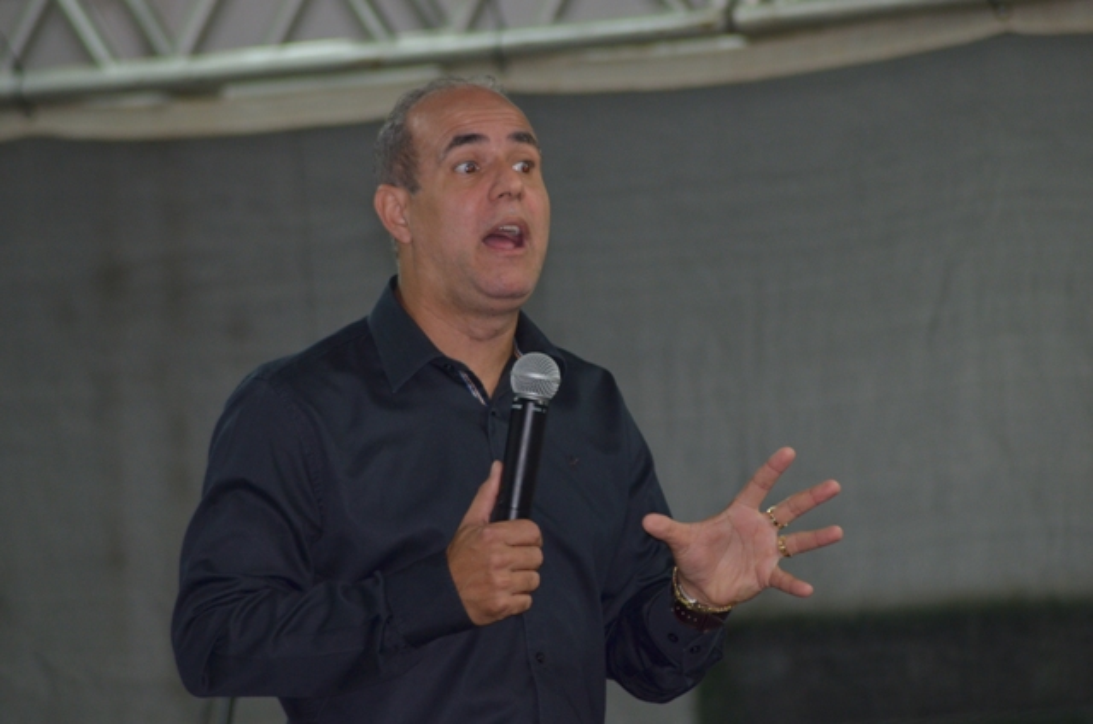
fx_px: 9090
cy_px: 362
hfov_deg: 6.9
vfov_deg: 4.6
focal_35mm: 300
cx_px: 546
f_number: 5.6
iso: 400
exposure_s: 1/100
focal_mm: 200
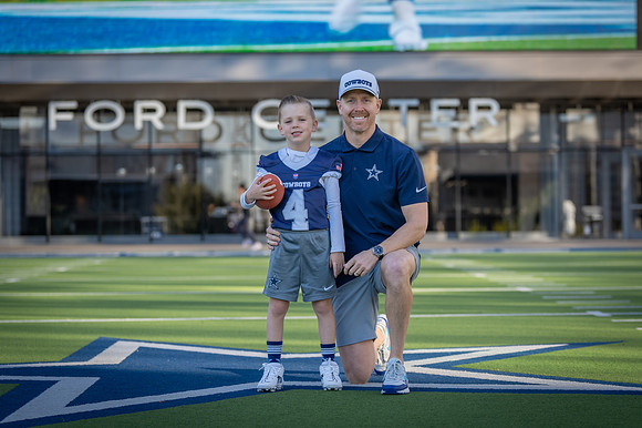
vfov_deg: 13.9
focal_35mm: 99
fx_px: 1758
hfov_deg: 20.7
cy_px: 226
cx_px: 363
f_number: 2.8
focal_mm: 84
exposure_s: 1/500
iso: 100
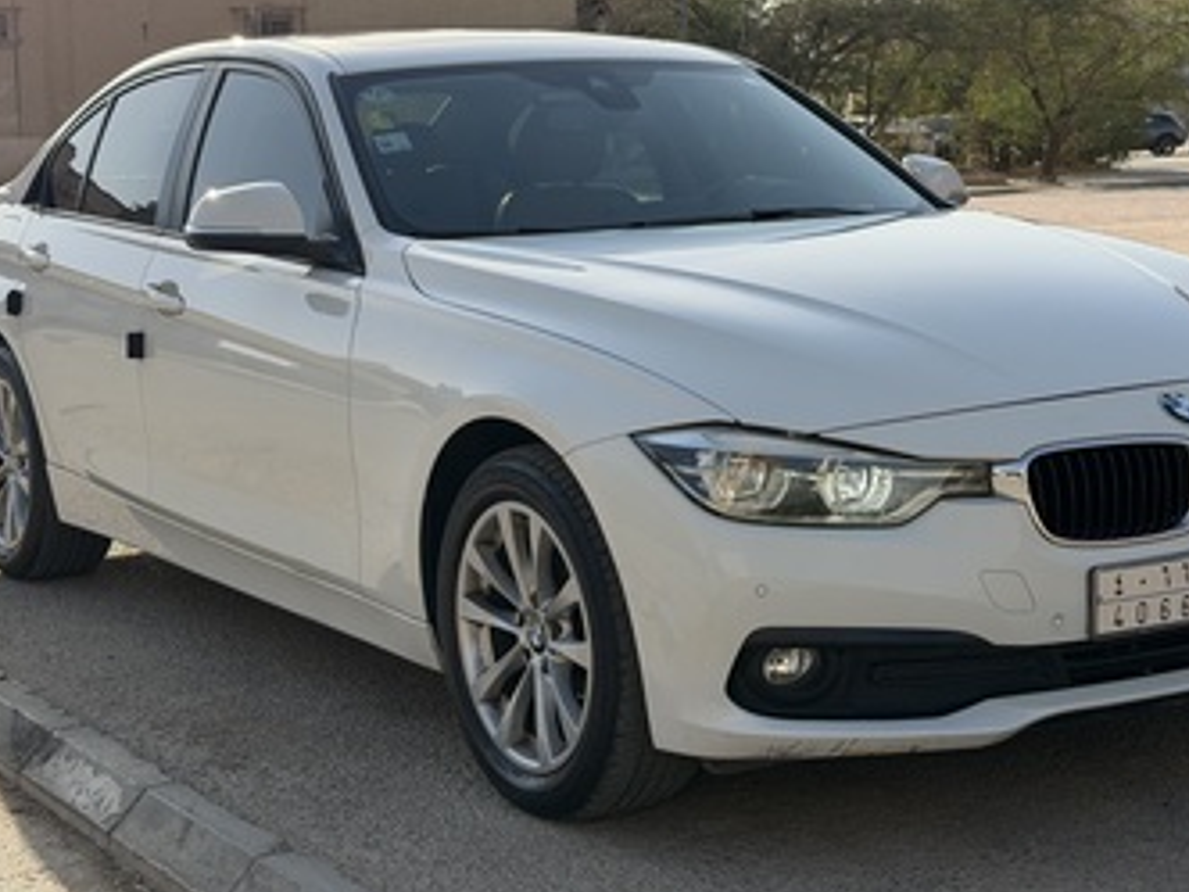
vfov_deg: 22.2
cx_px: 689
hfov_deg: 29.3
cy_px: 360
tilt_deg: -5.5
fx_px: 2267
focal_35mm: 66
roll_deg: +0.6
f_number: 1.78
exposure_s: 1/4878
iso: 100
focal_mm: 6.76
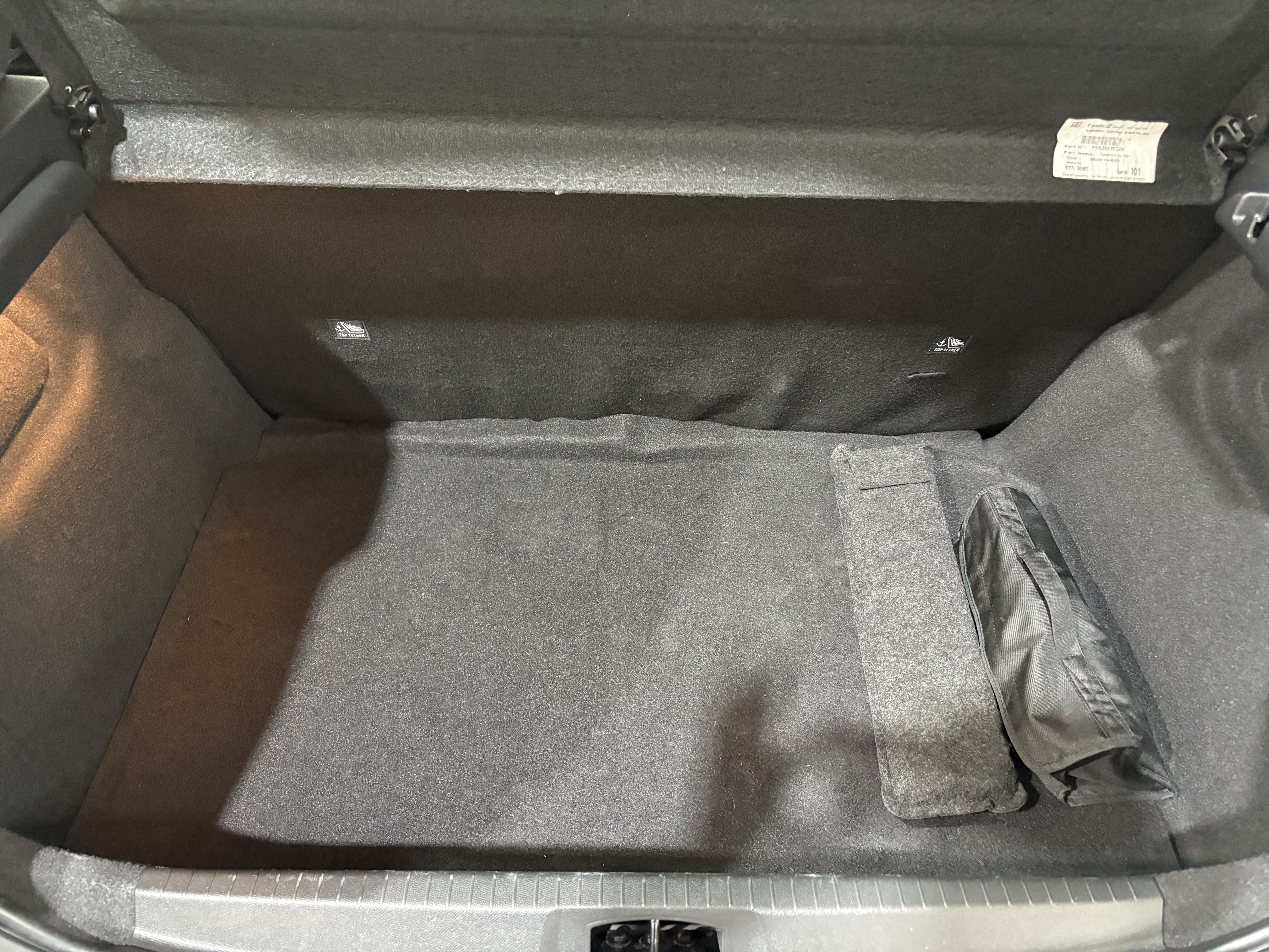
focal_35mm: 26
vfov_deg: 53.1
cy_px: 476
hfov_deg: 67.3
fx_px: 953
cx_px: 634
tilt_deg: -45.6
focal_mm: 5.96
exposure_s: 1/30
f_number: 1.6
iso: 640
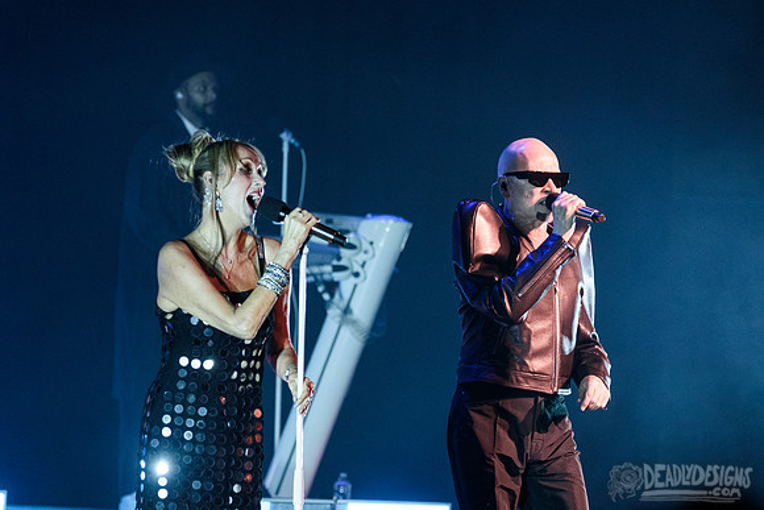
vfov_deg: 4.6
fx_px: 6384
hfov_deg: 6.8
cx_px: 300
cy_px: 206
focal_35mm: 301
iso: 4000
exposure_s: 1/320
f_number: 5.3
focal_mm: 230
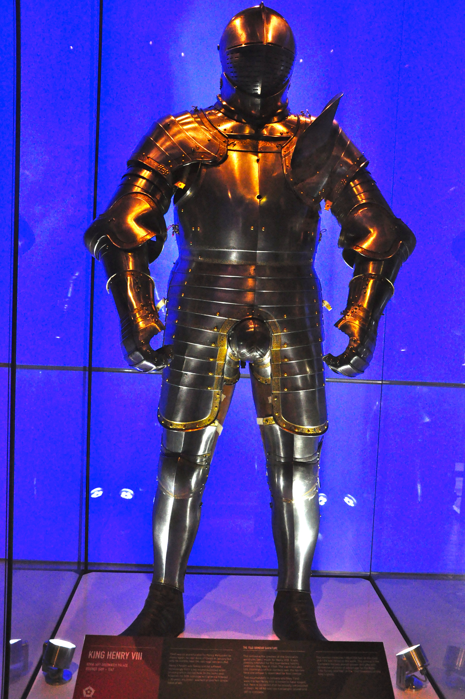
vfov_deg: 53.2
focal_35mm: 36
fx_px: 699
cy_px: 350
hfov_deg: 36.8
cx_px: 232
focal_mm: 24
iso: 2000
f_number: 3.8
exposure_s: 1/400
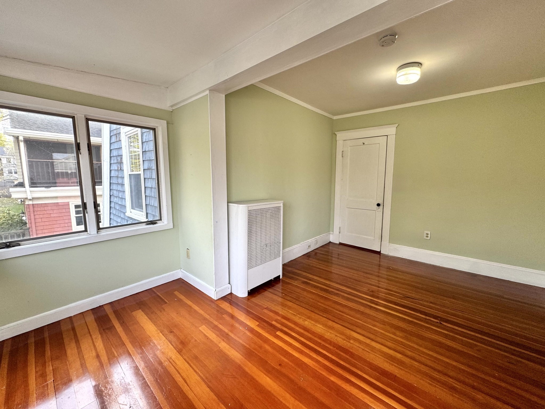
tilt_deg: -7.3
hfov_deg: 102.1
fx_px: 220
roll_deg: -0.5
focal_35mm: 14
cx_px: 272
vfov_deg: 85.7
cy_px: 204
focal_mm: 2.22
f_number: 2.2
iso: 80
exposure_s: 1/99
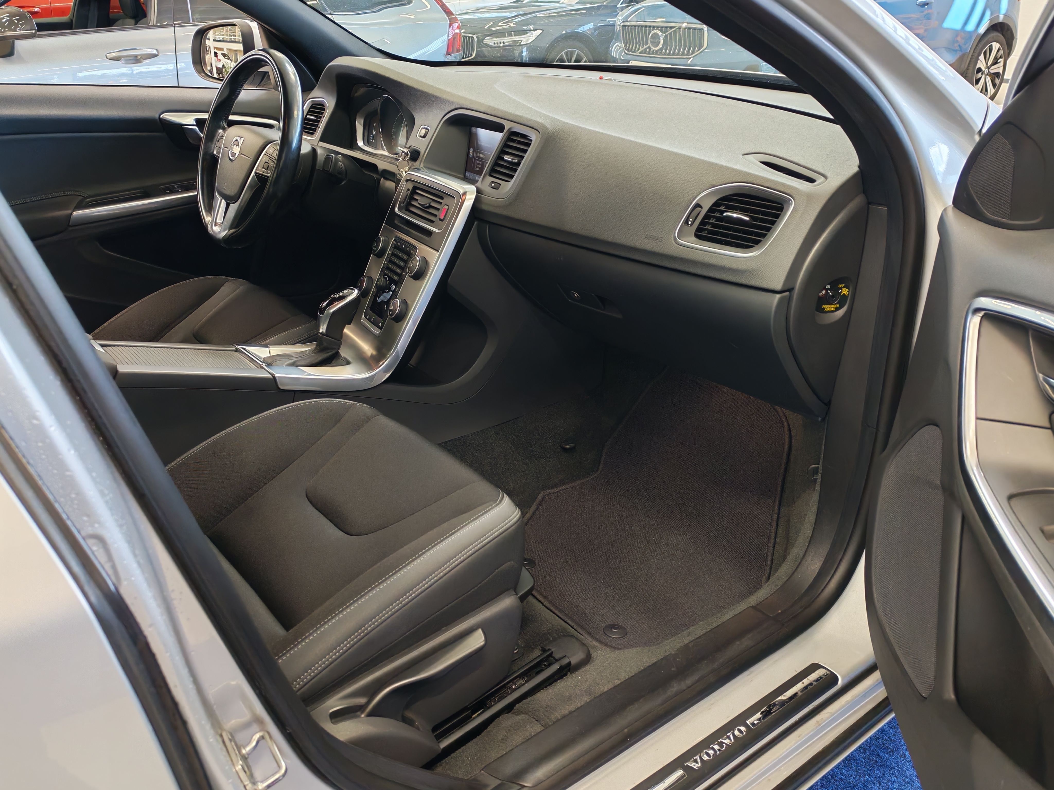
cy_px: 395
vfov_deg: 46.8
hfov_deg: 60.0
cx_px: 527
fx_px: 913
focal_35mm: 30
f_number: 1.9
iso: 640
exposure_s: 1/100
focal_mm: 6.12
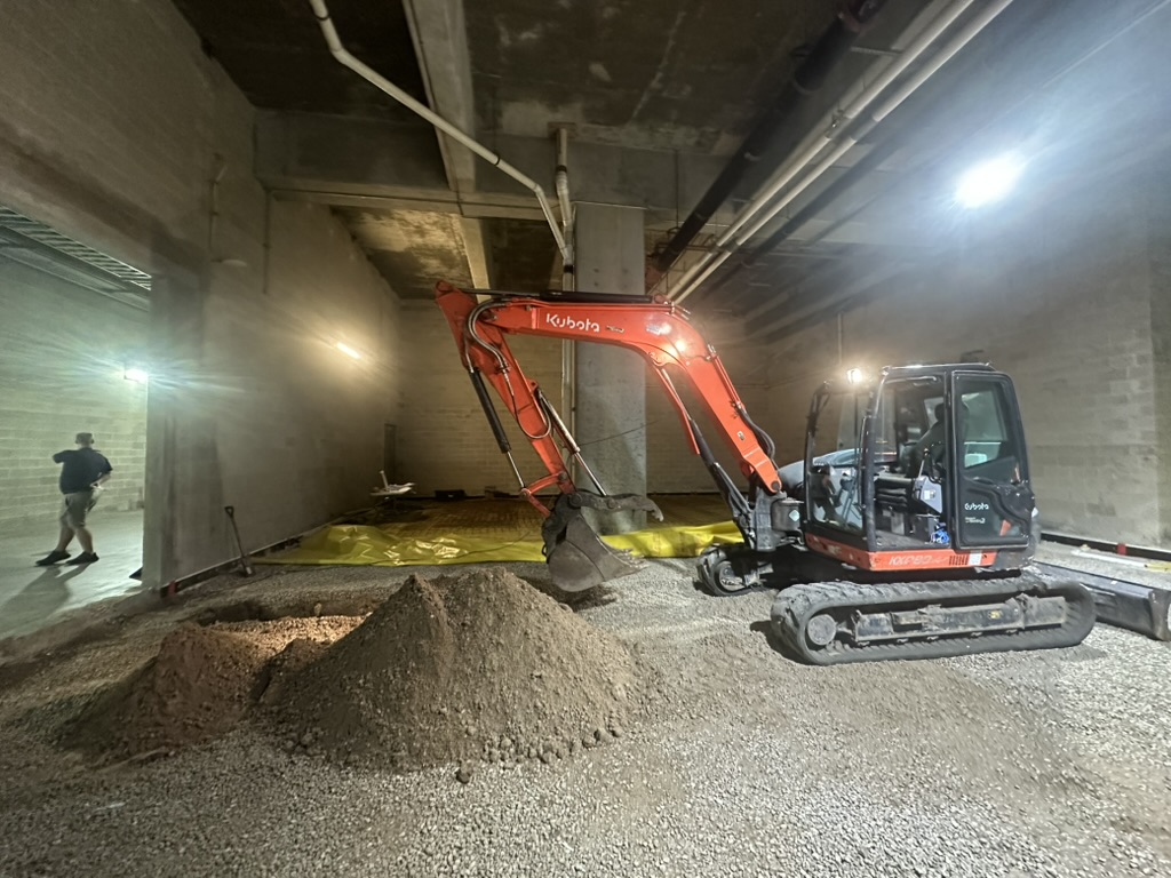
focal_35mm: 14
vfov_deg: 85.7
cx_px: 586
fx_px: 474
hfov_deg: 102.1
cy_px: 439
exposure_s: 1/60
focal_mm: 2.22
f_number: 2.2
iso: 1000
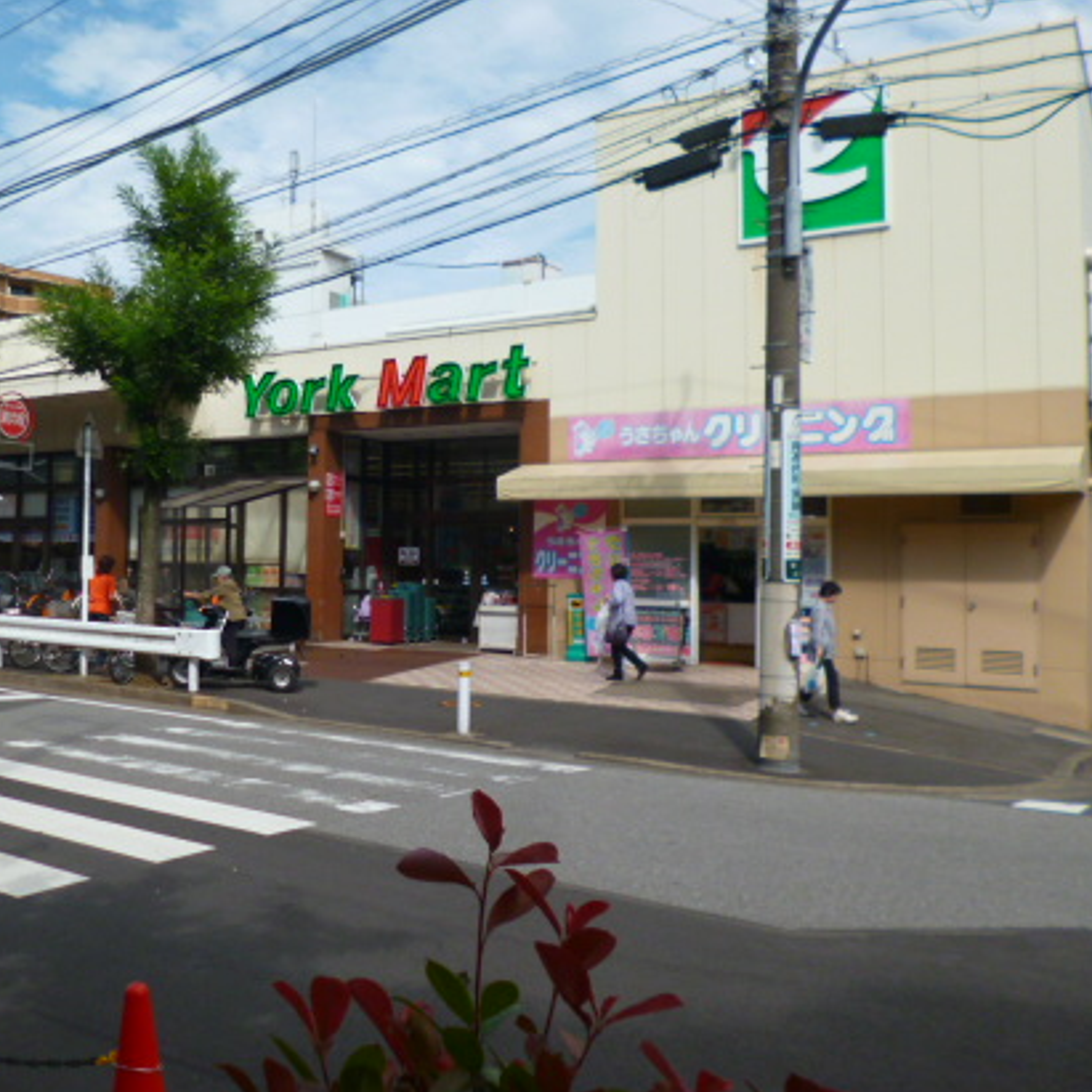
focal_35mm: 33
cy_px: 502
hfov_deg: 48.2
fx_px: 1178
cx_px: 298
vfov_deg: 49.7
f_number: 9
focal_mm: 4.3
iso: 100
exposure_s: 1/125
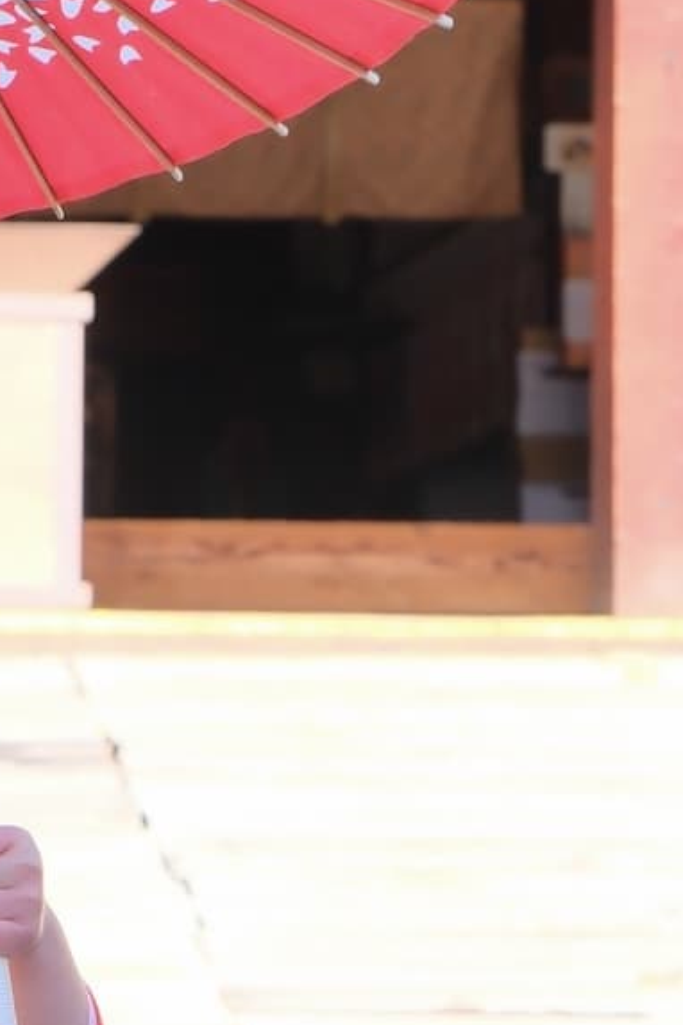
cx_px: -325
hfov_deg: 5.5
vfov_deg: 8.3
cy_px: 952
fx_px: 7057
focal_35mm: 248
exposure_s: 1/200
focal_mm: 47.6
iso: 800
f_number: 5.6
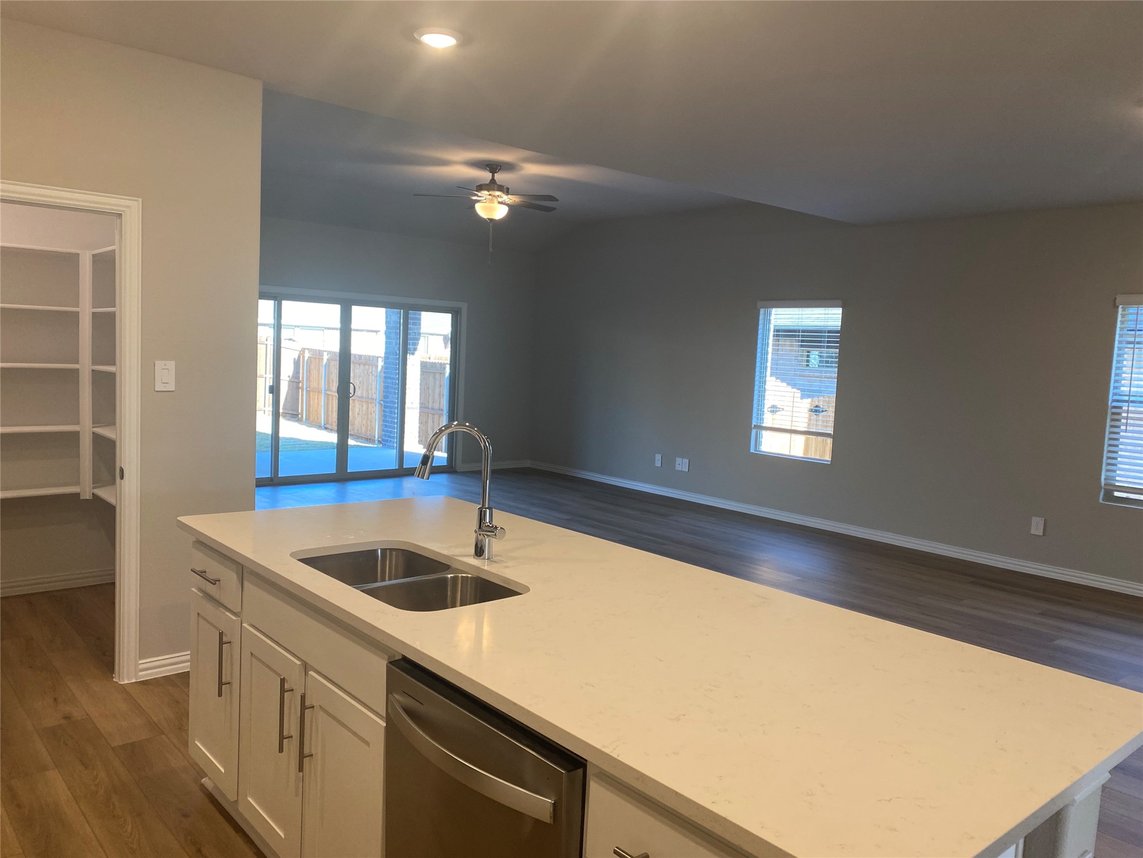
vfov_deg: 53.1
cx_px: 572
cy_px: 429
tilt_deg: -4.2
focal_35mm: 26
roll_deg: -1.7
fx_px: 859
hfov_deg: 67.3
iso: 125
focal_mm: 4.25
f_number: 1.8
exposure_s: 1/120
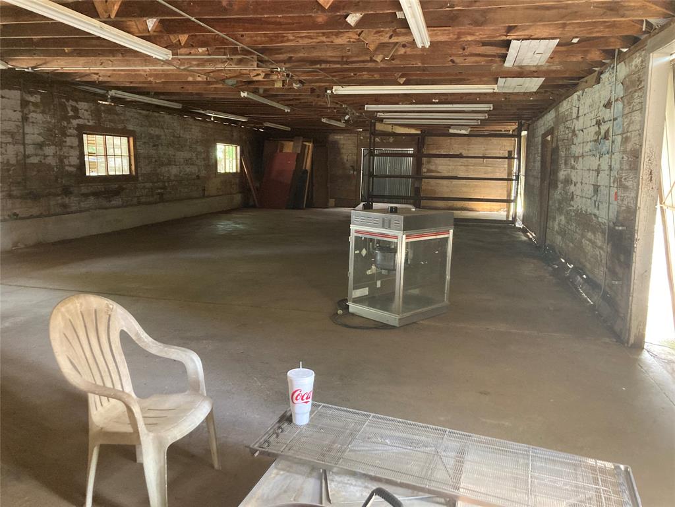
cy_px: 254
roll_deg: -1.6
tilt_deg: -7.5
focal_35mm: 28
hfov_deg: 63.4
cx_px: 338
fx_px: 546
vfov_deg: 49.7
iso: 400
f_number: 1.8
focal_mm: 3.99
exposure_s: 1/37
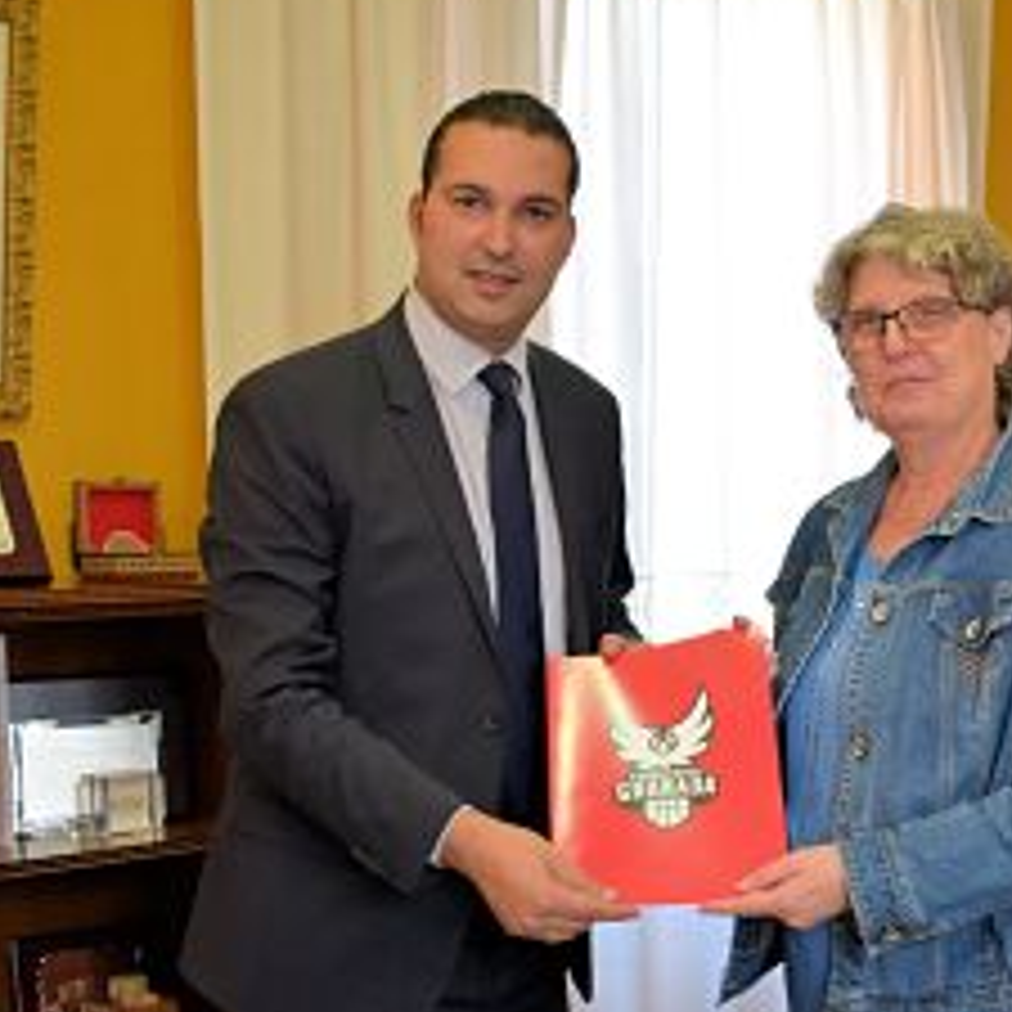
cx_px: 850
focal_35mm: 77
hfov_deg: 22.1
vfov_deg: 22.5
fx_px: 2547
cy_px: 533
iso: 640
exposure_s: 1/60
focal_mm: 34
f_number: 4.5
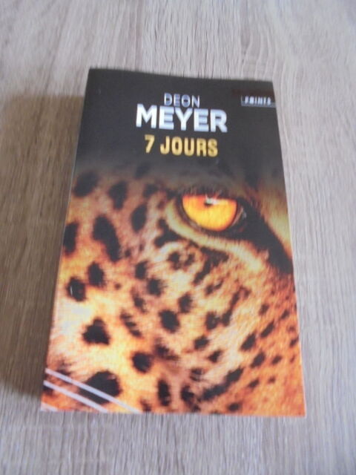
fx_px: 357
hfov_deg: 53.1
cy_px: 238
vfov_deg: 67.3
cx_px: 178
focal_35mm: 26
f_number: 3.5
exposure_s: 1/15
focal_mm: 4.6
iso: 400
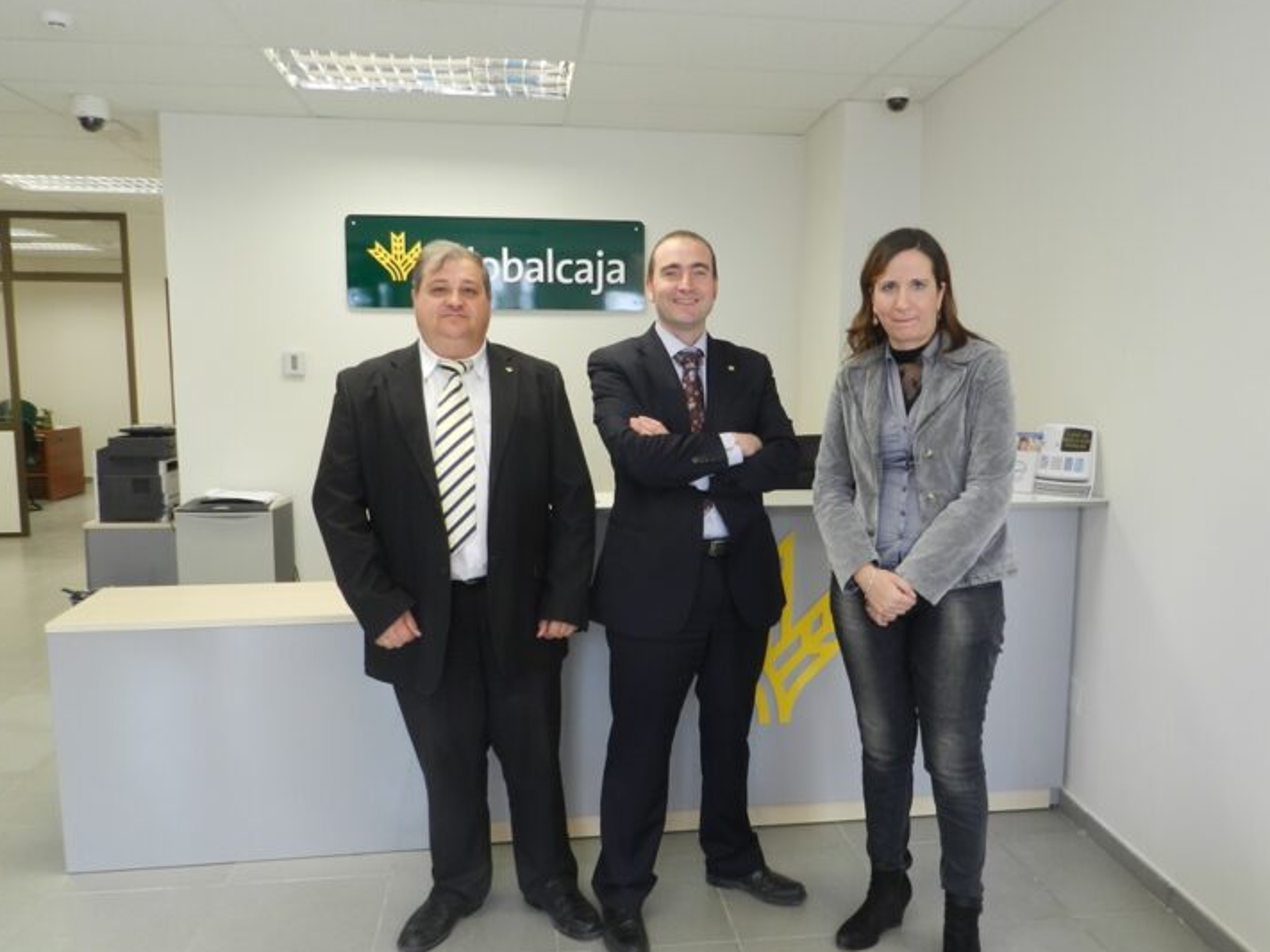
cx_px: 663
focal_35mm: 27
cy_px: 489
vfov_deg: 51.3
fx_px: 990
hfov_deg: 65.3
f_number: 3.5
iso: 160
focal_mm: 4.5
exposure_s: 1/30
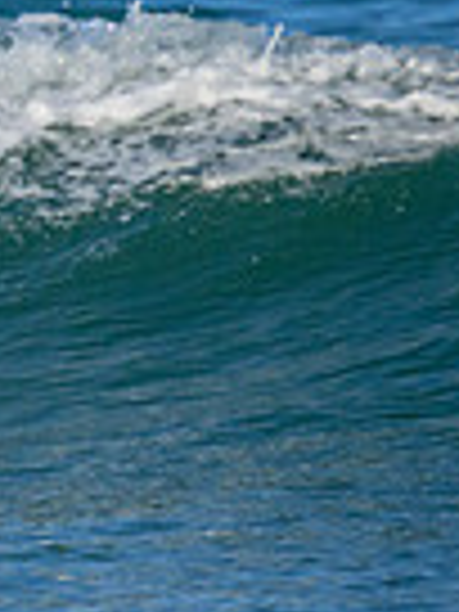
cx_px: -652
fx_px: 57830
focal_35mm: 3271
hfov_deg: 0.5
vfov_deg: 0.6
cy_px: 7
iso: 1600
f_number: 11
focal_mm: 800
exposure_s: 1/1250
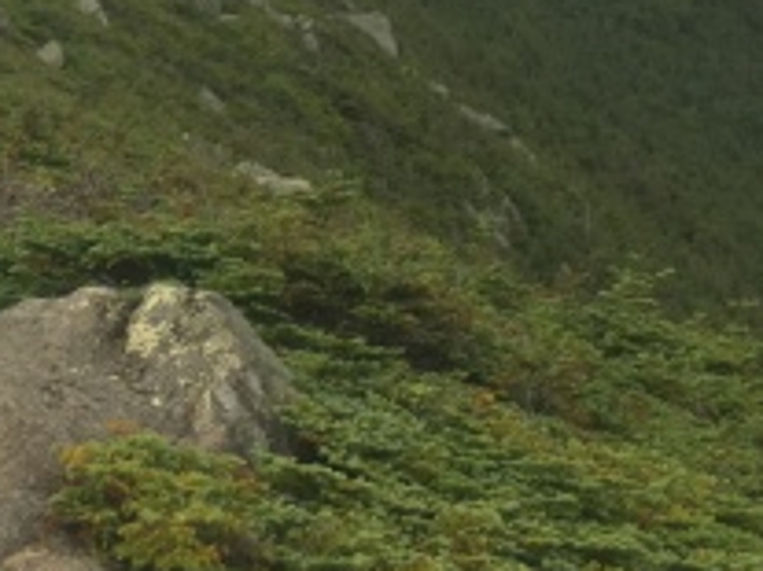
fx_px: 2467
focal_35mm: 112
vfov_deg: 13.0
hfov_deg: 16.9
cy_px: -66
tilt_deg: +4.0
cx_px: -129
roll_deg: -0.6
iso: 25
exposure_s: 1/30
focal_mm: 4.15
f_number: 2.2
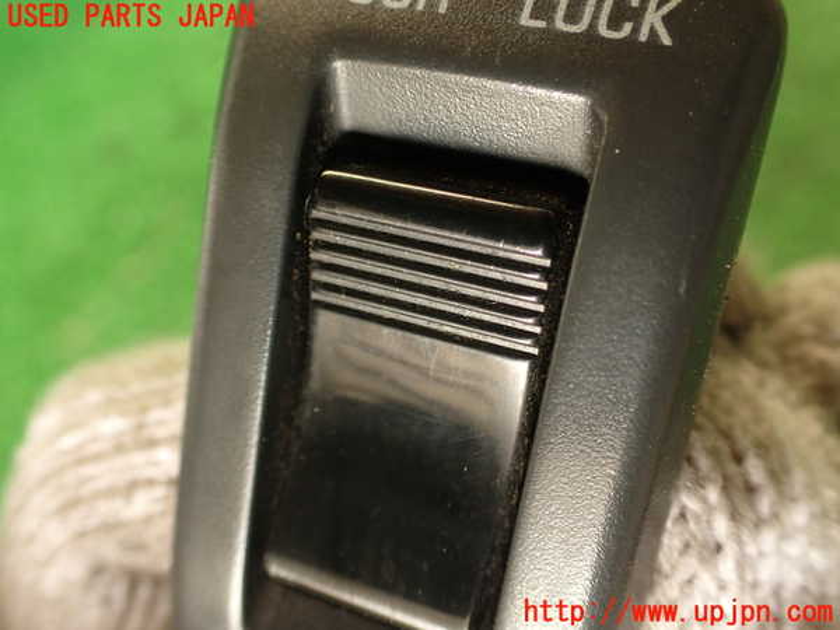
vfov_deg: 44.2
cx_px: 420
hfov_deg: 56.8
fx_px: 777
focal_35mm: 32
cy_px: 315
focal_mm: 5.79
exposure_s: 1/50
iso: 200
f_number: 2.4
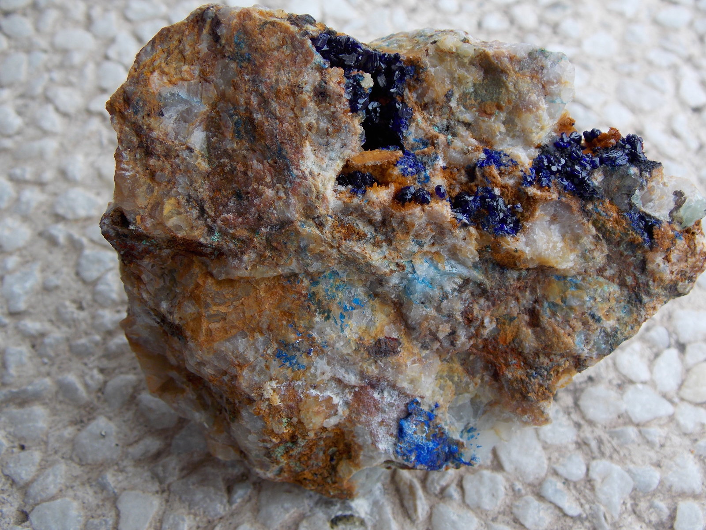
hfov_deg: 45.8
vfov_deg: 35.1
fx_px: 836
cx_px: 353
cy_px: 265
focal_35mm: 41
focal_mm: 7.3
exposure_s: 1/30
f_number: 3.6
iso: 80
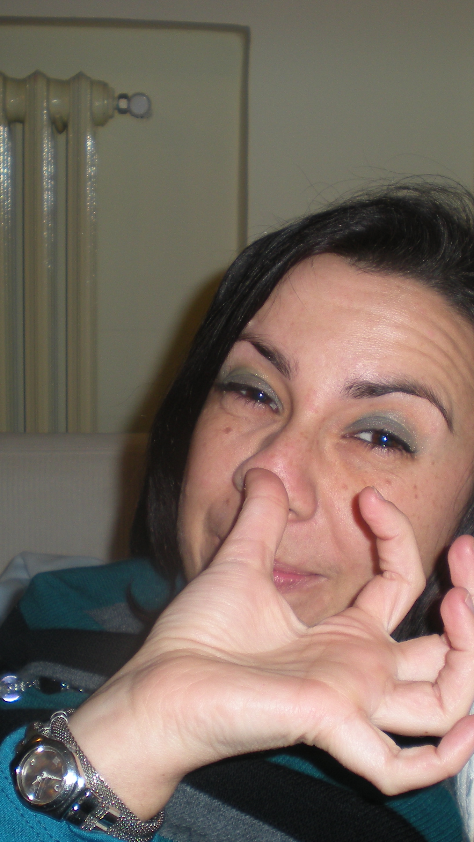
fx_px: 1251
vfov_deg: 37.2
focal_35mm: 56
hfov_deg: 21.4
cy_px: 419
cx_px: 261
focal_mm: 6.3
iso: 64
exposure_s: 1/60
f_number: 3.1
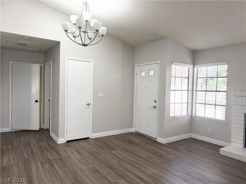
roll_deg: -2.1
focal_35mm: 24
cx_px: 123
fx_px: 171
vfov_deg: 56.8
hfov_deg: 71.6
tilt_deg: -2.6
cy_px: 92
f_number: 1.78
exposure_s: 1/200
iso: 125
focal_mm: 6.76
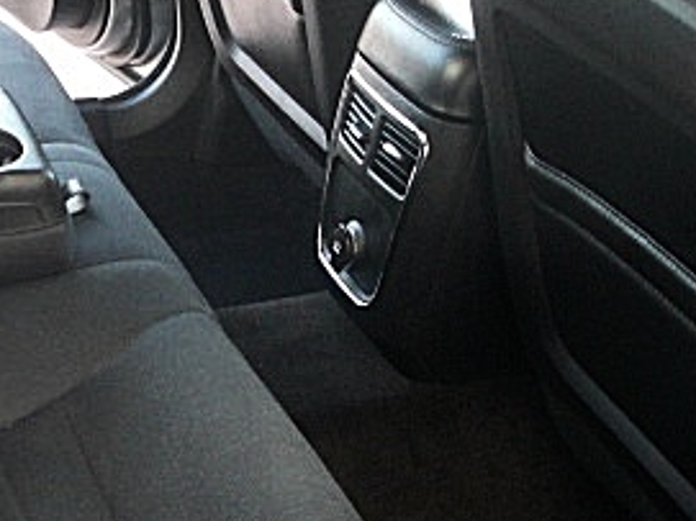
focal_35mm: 85
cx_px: 77
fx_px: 1708
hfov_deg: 22.5
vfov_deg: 17.3
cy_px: 228
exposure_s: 1/100
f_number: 2.8
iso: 400
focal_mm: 6.3
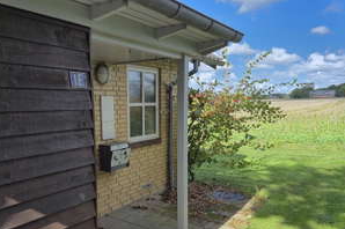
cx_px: 152
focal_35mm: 30
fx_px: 287
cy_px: 143
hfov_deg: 61.8
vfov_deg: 43.2
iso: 25
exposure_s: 1/1130
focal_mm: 5.4
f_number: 1.8
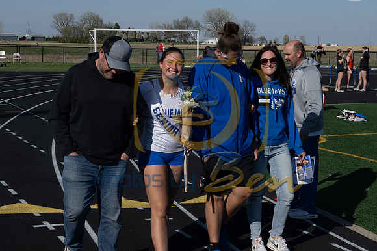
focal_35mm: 68
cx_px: 188
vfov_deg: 19.9
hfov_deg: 29.5
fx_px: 715
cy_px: 90
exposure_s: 1/400
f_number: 10
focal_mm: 31.5
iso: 100
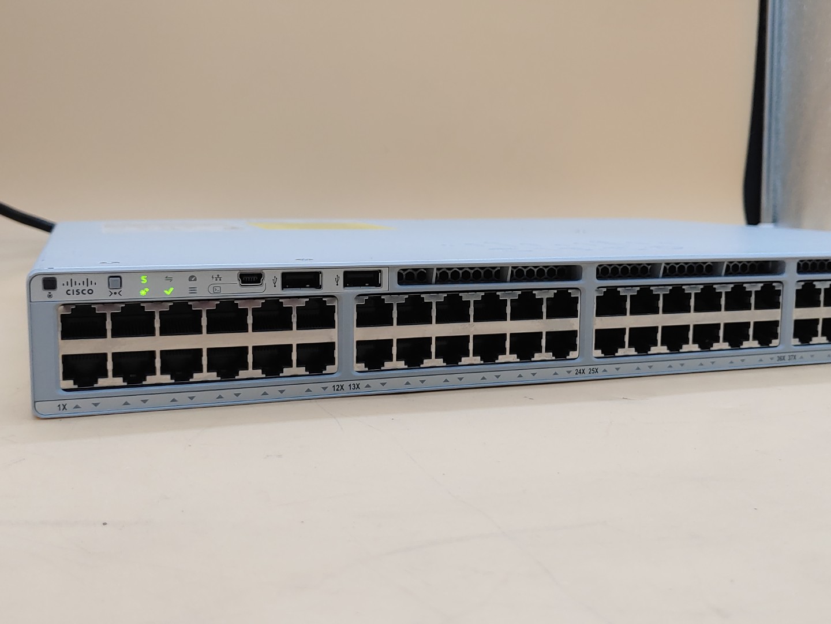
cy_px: 312
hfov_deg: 51.4
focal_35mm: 36
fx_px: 864
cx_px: 416
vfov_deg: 39.7
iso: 50
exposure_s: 1/120
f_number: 1.8
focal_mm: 4.36
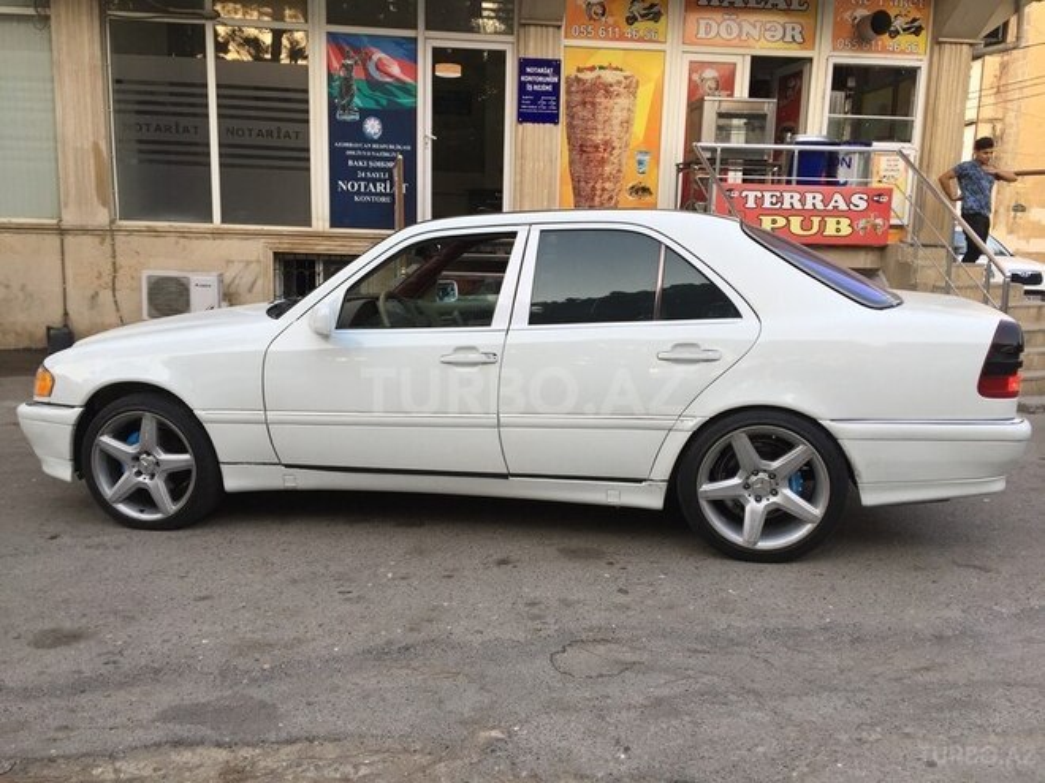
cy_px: 392
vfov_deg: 48.2
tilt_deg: -10.1
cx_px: 522
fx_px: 875
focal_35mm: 29
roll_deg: -2.3
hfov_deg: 61.7
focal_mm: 4.15
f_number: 2.2
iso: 50
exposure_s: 1/100
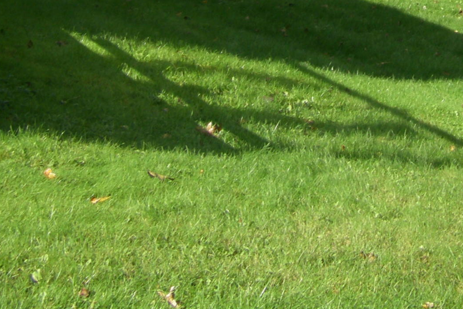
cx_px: 424
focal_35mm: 113
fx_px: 1454
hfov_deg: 17.8
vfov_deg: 11.7
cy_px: -115
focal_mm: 6.3
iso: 64
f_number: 7
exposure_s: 1/100
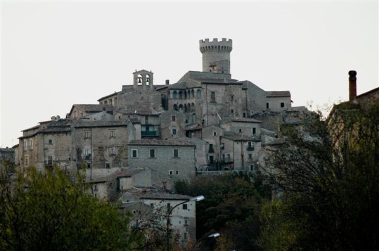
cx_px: 190
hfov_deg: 8.9
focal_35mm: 232
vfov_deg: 5.9
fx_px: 2444
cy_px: 126
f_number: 5
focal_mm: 155
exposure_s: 1/80
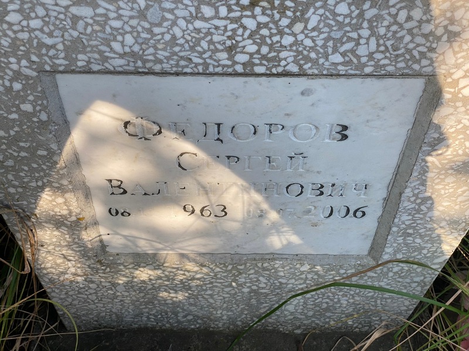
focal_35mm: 52
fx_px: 705
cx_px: 234
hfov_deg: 36.8
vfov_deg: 28.0
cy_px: 176
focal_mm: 6
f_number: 2
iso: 20
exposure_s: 1/254
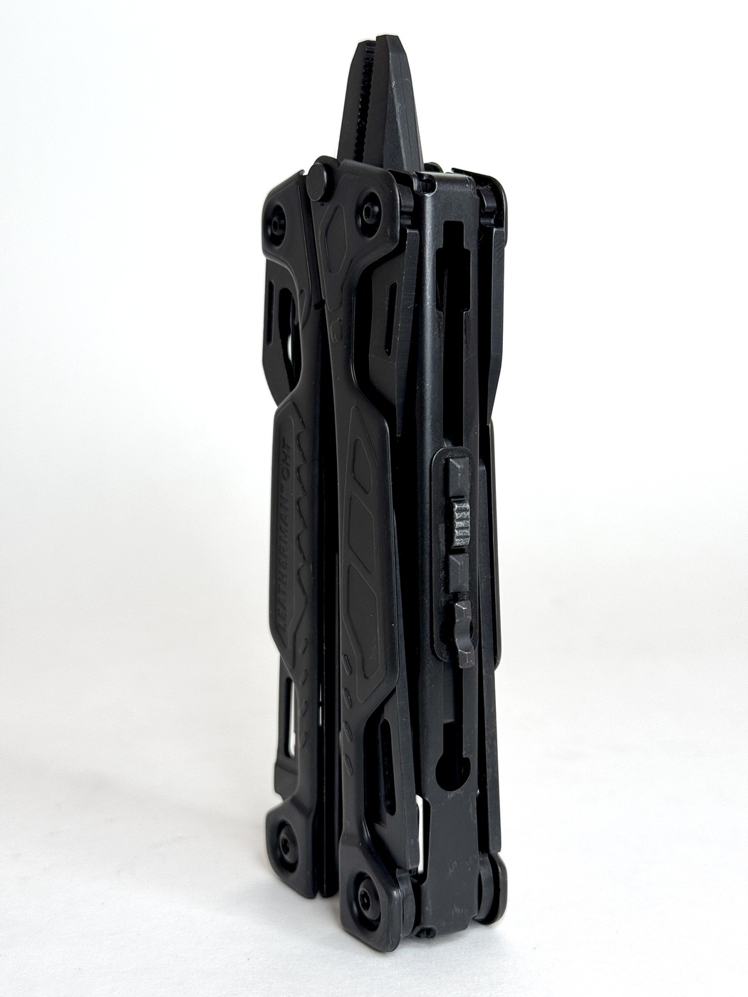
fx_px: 1383
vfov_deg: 39.7
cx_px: 374
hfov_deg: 30.3
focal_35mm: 48
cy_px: 498
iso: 64
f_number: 1.78
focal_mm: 6.76
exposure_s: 1/326
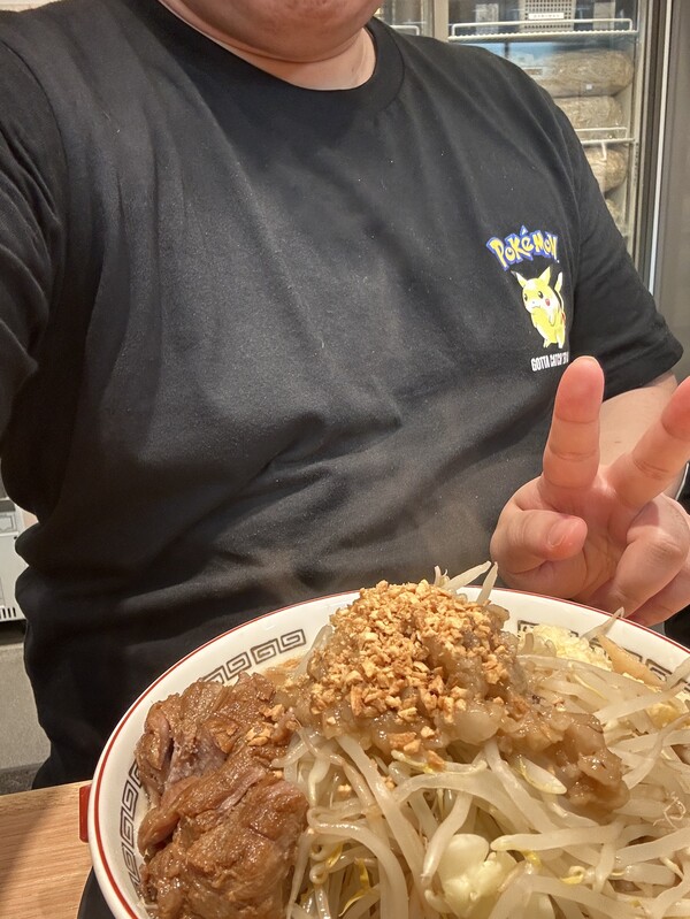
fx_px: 797
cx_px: 345
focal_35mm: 30
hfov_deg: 46.8
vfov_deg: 59.9
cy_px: 460
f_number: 1.9
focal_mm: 2.69
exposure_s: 1/50
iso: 100
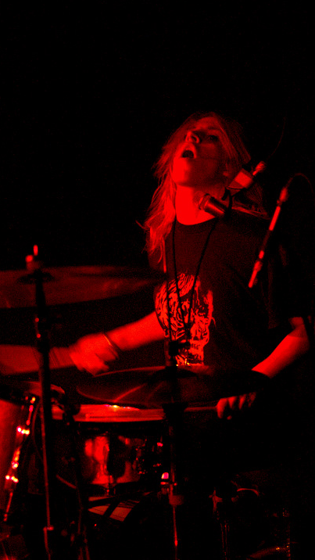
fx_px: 1173
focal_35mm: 79
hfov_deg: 15.3
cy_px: 279
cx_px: 150
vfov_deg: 26.8
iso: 800
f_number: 2.8
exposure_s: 1/50
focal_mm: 50
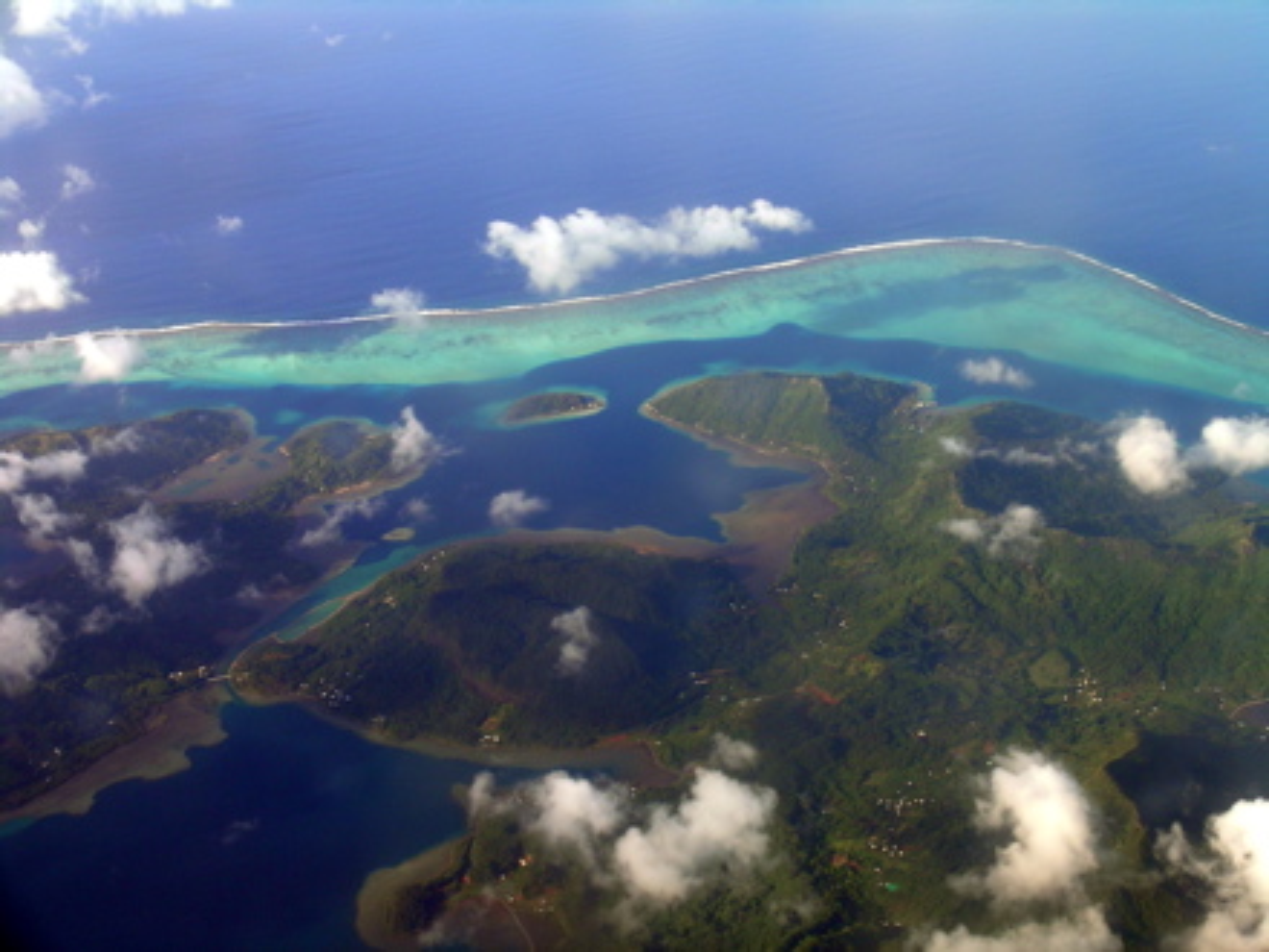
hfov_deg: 29.8
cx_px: 634
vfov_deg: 22.6
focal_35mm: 65
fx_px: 2383
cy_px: 476
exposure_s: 1/136
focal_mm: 13.5
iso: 50
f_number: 6
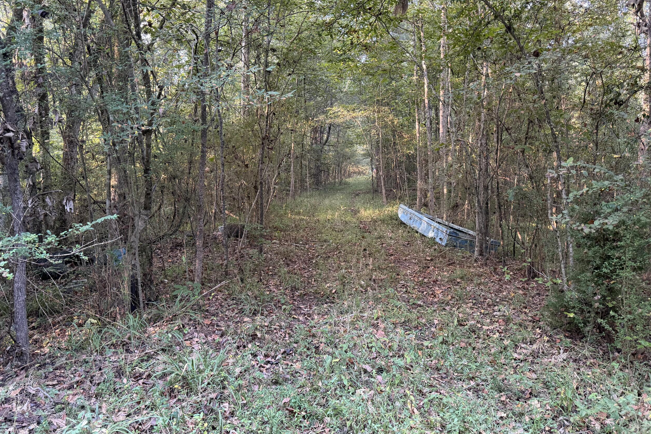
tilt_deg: -6.1
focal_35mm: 30
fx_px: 542
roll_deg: +0.1
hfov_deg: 61.9
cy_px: 222
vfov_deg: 43.6
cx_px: 319
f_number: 1.78
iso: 250
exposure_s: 1/60
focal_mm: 6.76
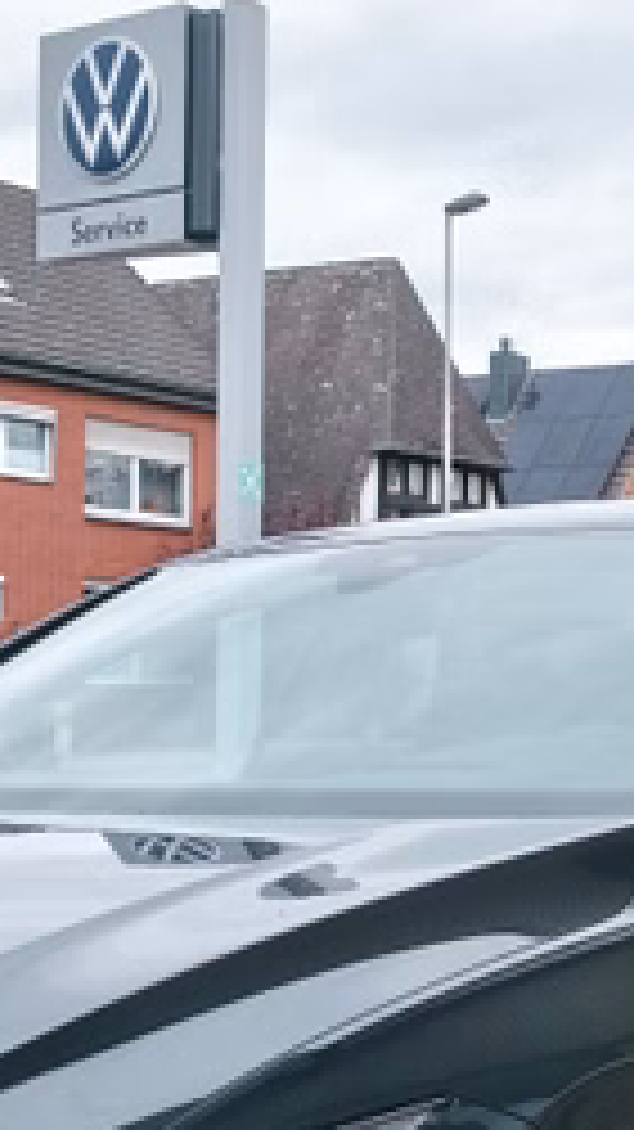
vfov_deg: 26.2
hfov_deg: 15.1
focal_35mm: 80
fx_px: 2393
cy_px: 828
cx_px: 409
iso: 200
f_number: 1.6
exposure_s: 1/100
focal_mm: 6.57
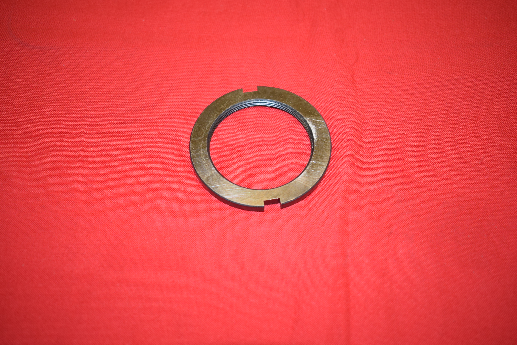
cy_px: 172
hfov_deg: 49.5
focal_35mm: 39
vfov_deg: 34.2
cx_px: 258
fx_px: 560
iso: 500
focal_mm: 26
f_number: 4
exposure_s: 1/80
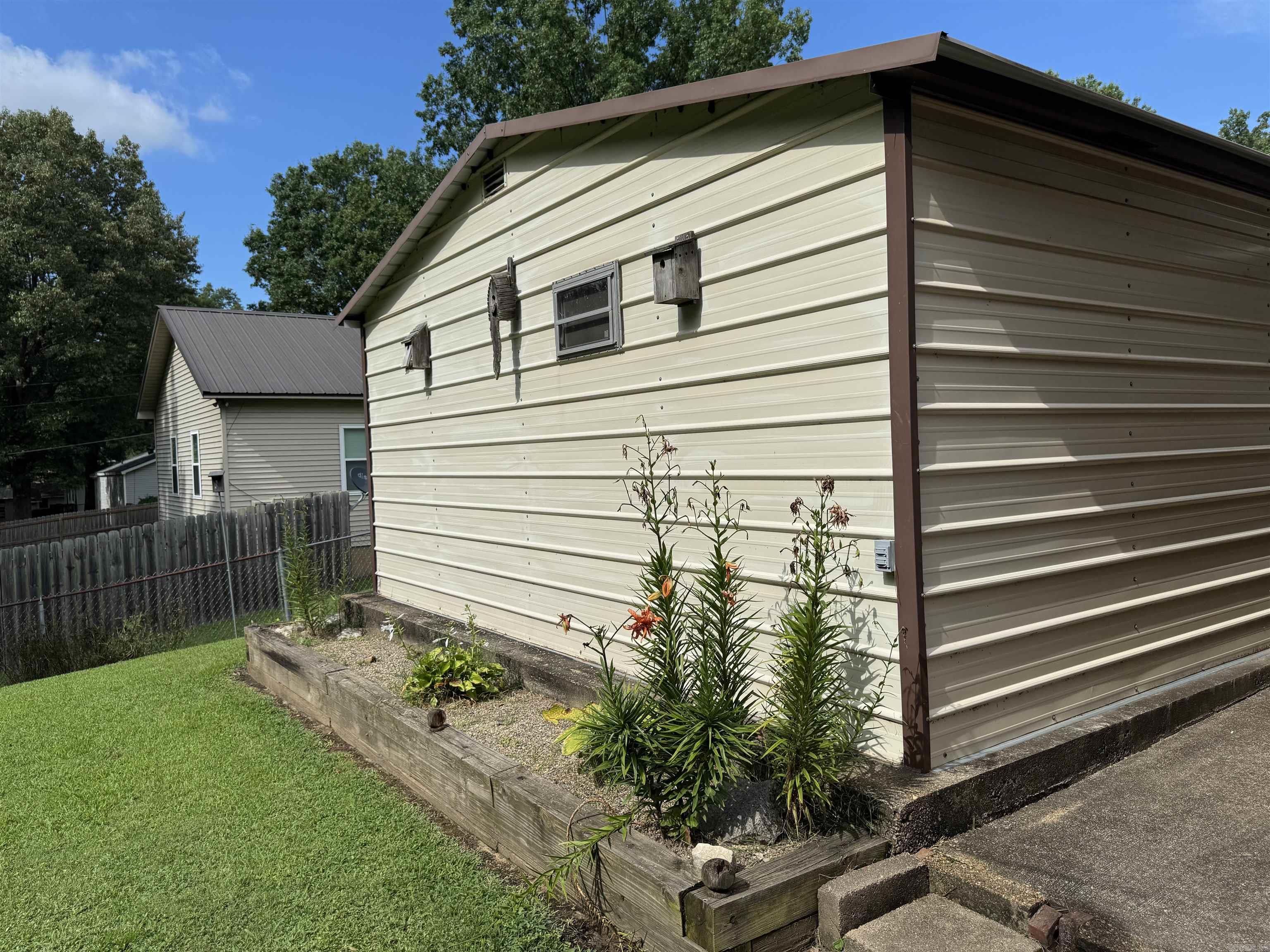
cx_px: 635
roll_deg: +1.3
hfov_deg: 71.6
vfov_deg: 56.8
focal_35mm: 24
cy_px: 476
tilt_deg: -4.2
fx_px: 881
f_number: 1.78
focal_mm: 6.76
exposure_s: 1/6410
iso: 80
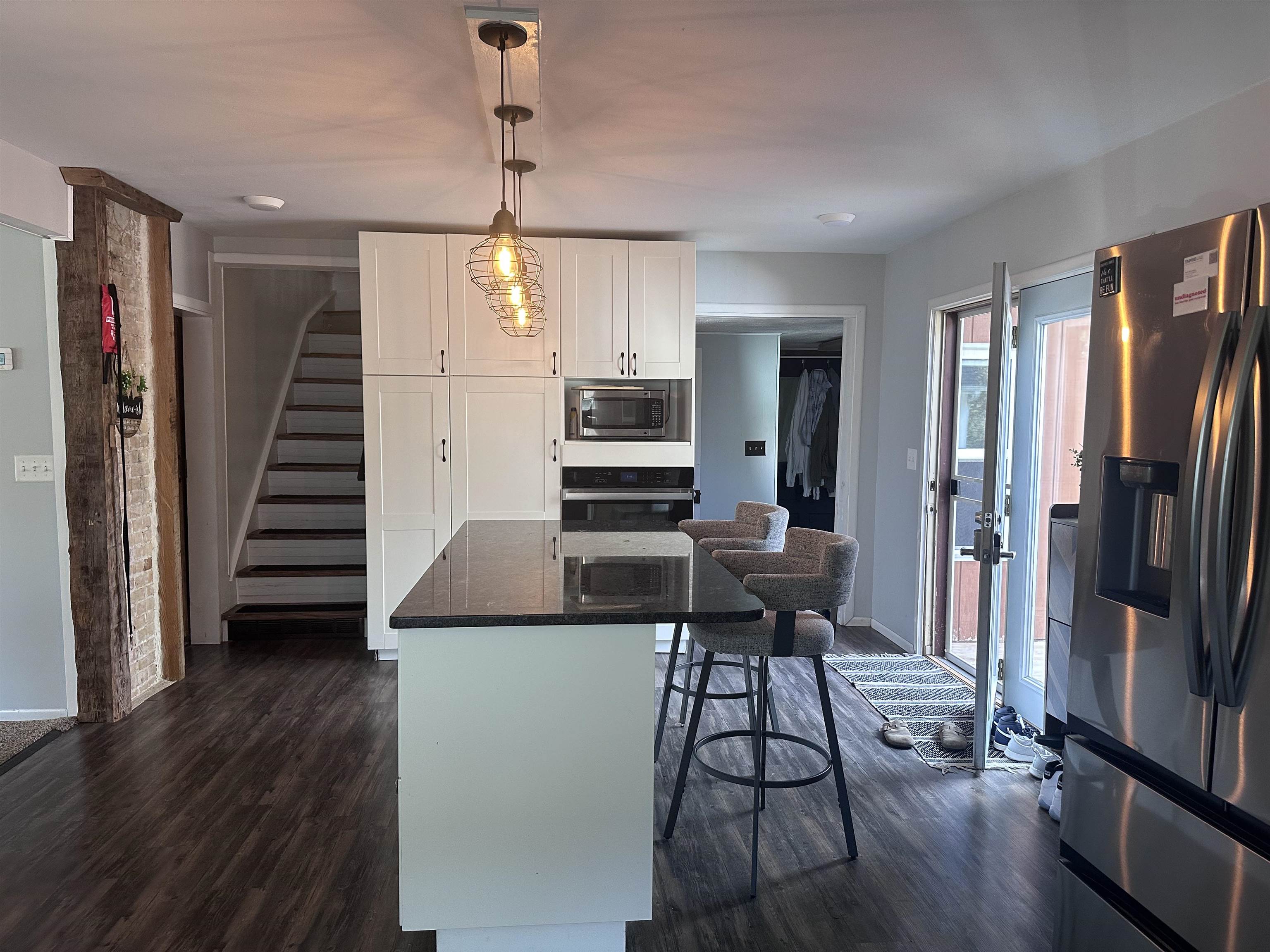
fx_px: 881
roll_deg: -0.6
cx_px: 635
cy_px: 476
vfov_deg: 56.8
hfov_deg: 71.6
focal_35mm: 24
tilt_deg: -3.9
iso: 250
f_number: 1.78
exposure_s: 1/120
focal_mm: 6.86
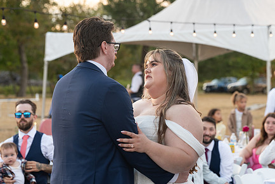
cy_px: 106
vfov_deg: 9.3
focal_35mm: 147
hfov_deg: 13.9
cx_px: 179
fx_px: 1124
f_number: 5.6
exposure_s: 1/160
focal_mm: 110
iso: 800
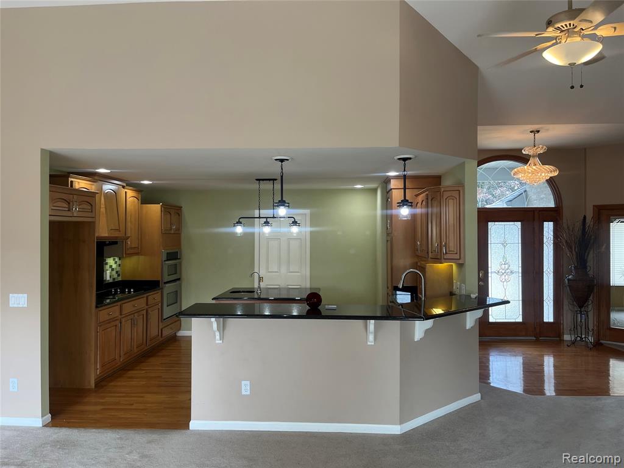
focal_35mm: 26
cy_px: 234
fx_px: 469
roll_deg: -0.4
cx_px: 312
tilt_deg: +0.5
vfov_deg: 53.1
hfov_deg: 67.3
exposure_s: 1/120
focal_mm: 5.1
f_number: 1.6
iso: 80
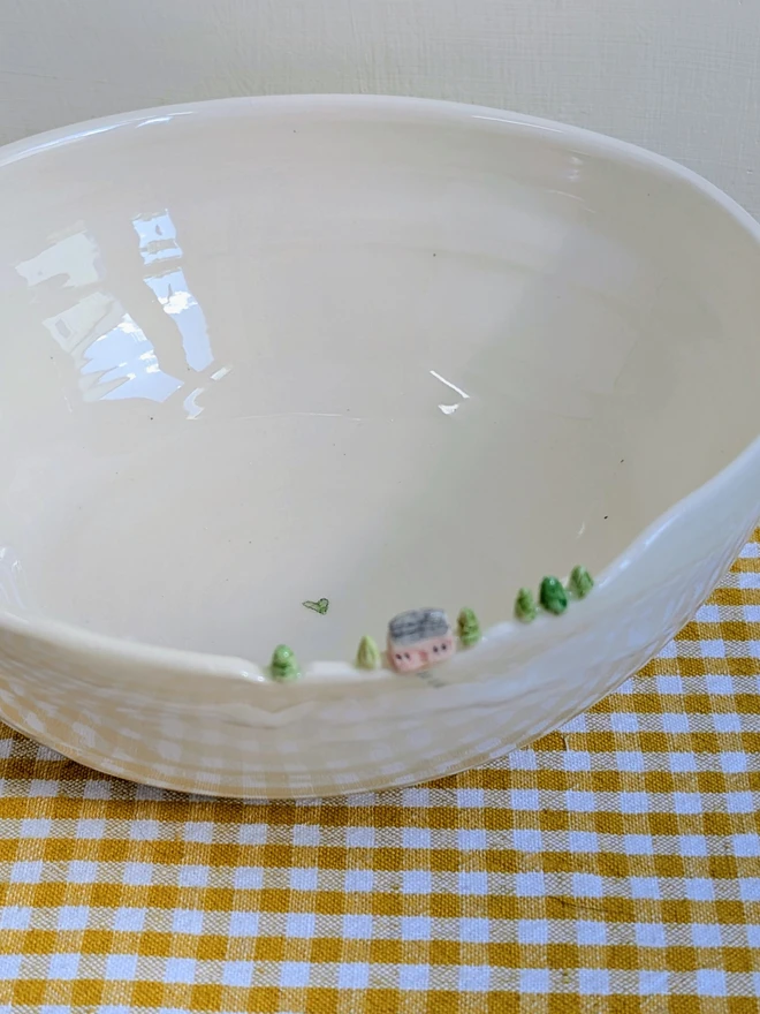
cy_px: 507
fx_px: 1434
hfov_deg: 29.7
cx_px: 380
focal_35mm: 49
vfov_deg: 38.9
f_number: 1.68
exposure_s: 1/75.2
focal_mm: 6.9
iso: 22
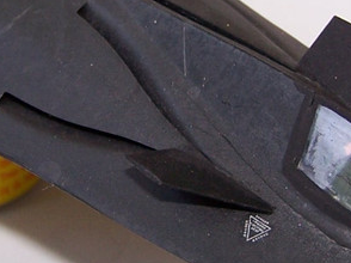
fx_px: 1398
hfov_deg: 14.3
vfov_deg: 10.7
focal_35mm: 138
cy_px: 66
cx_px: 106
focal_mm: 6.3
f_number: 2.8
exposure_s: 1/125
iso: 80
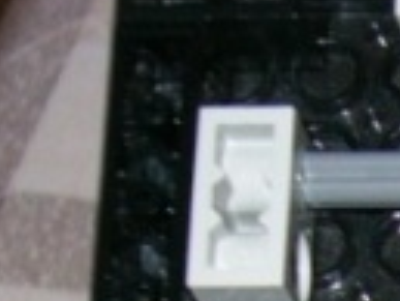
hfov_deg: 6.5
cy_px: 832
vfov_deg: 5.0
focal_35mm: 286
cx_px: 1067
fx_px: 3308
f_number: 3.2
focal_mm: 7.6
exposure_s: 1/60
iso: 150
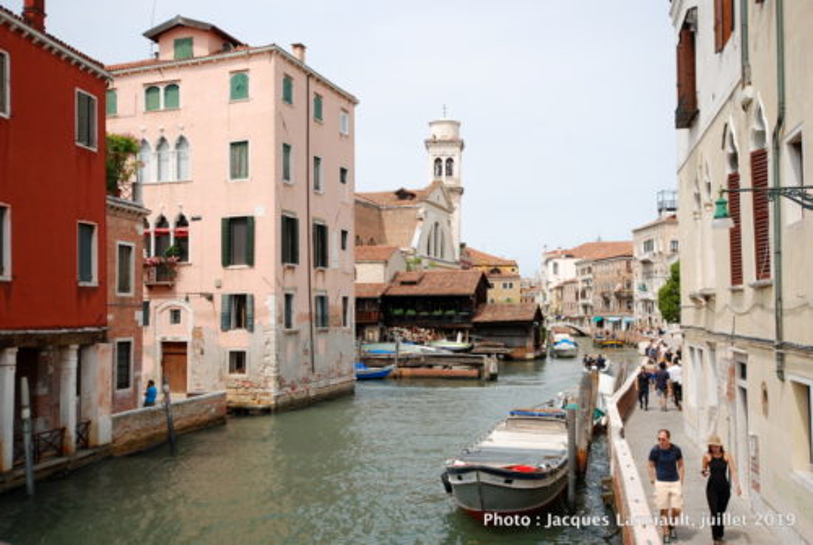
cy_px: 272
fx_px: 814
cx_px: 406
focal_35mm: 36
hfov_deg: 53.1
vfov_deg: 37.0
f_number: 7.1
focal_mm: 24
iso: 100
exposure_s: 1/200
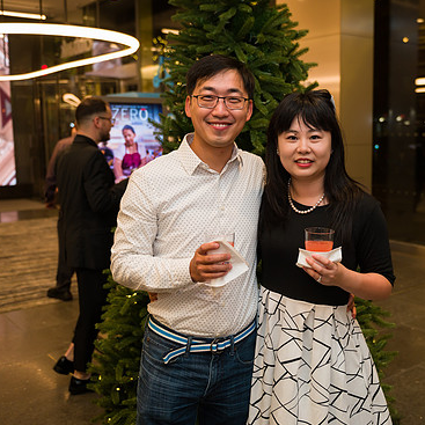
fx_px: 597
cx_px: 273
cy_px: 204
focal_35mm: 43
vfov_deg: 39.2
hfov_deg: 38.8
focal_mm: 32
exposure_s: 1/200
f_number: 3.2
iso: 400
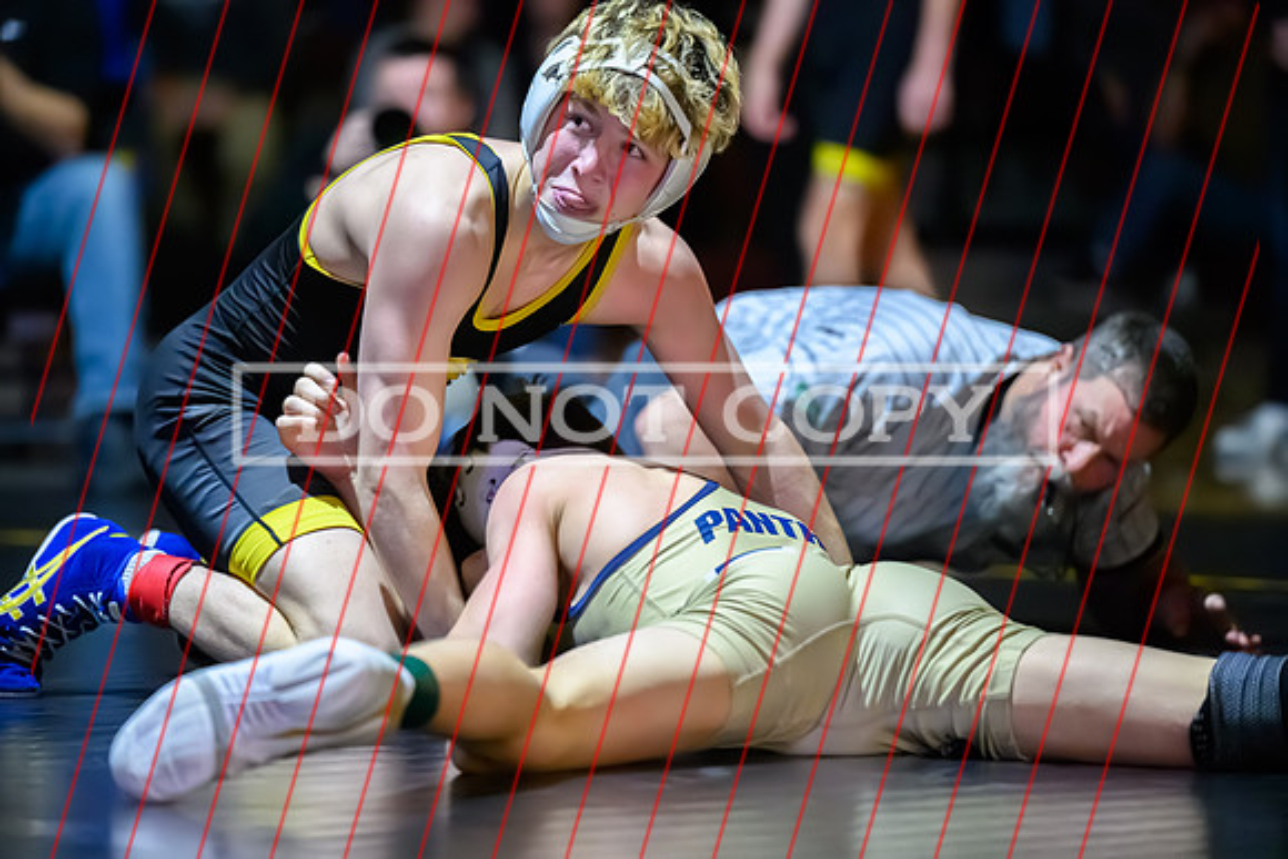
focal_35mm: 210
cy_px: 474
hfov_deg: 9.8
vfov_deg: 6.6
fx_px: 7504
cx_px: 611
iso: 20000
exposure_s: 1/640
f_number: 2.8
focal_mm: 190
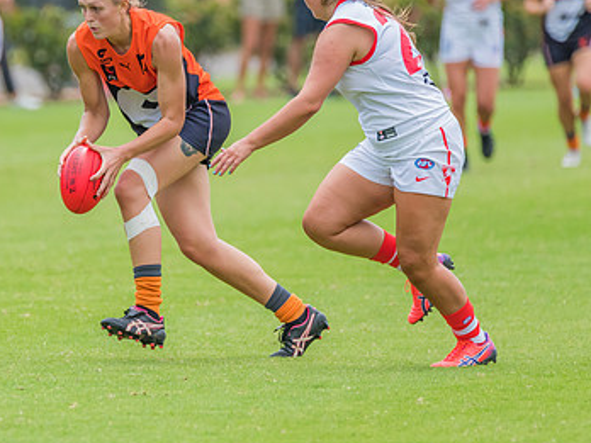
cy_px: 218
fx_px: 14546
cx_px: 59
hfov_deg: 2.3
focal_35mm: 852
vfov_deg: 1.7
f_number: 7.1
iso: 800
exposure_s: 1/1600
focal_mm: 460
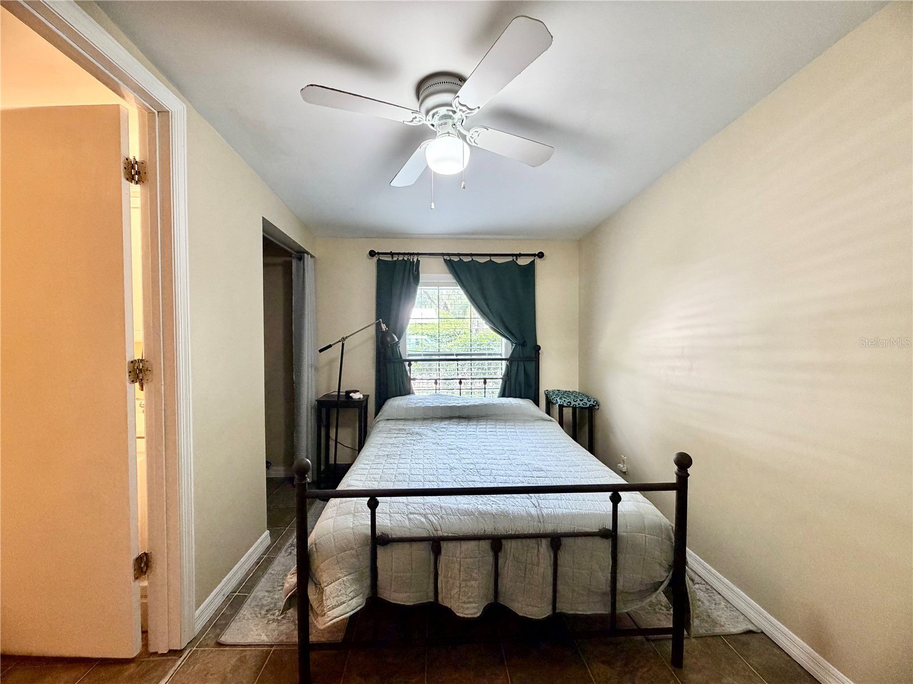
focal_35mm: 14
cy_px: 342
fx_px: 369
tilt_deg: -2.4
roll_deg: +0.2
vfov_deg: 85.7
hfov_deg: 102.1
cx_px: 456
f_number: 2.2
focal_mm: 2.22
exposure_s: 1/60
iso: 320
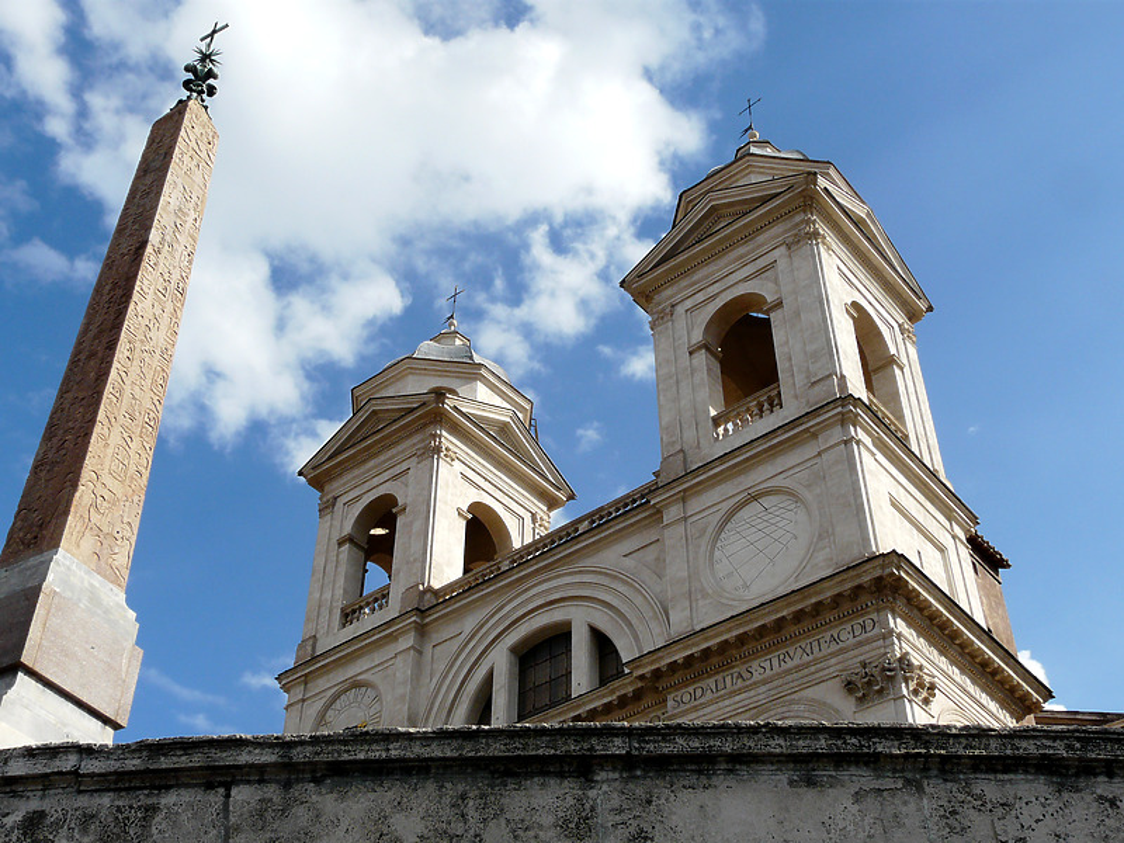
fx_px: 1396
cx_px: 562
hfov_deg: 43.9
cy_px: 422
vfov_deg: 33.6
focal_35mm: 43
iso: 100
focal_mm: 7
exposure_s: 1/500
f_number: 7.1
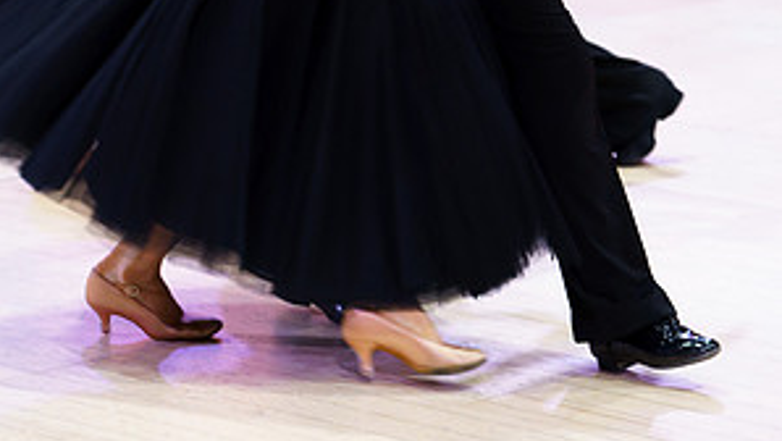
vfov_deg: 5.9
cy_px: -139
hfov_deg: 10.5
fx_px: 4232
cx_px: 618
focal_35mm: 204
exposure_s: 1/160
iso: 1600
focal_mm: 86
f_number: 2.8
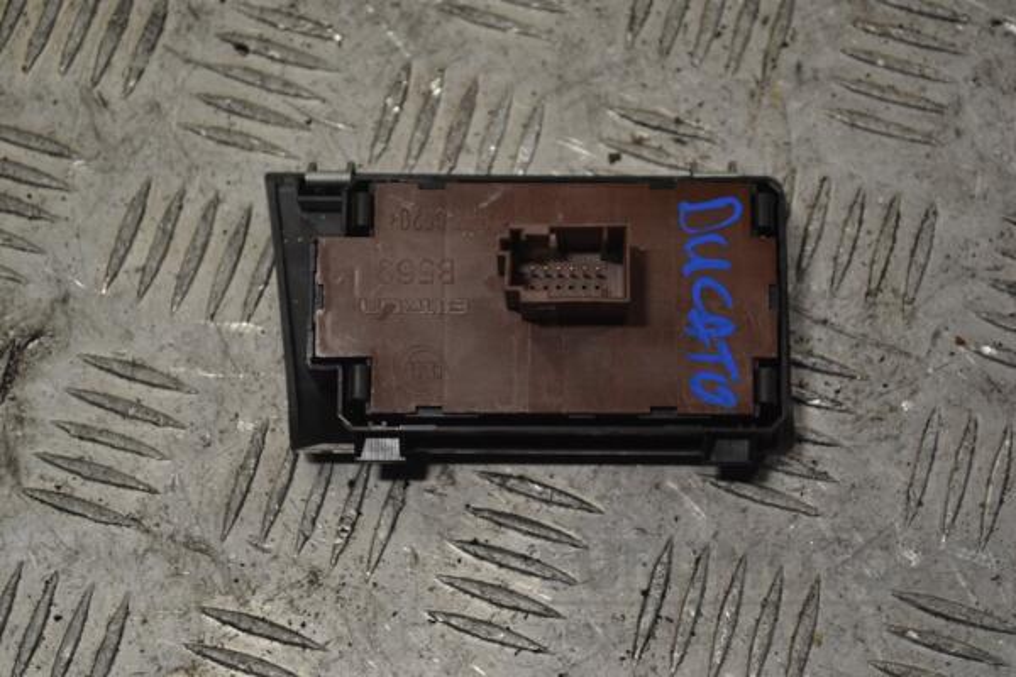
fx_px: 2328
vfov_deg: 16.6
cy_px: 338
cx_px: 508
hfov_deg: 24.6
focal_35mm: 82
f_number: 5.6
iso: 360
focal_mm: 55
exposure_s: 1/125
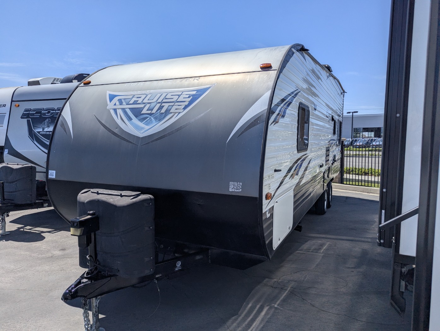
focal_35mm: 24
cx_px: 220
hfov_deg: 71.5
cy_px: 166
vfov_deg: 56.9
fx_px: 305
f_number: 1.85
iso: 50
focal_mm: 6.81
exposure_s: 1/4525
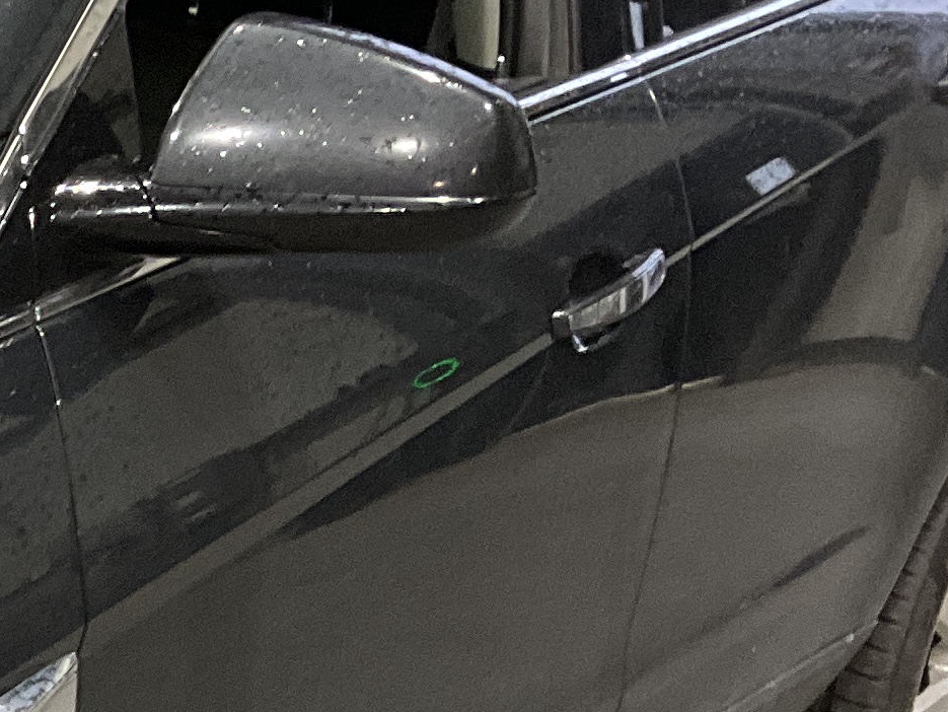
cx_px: -813
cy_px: 835
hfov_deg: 13.9
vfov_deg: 11.6
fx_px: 3425
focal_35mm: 125
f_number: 1.8
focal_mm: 3
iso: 100
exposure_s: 1/60
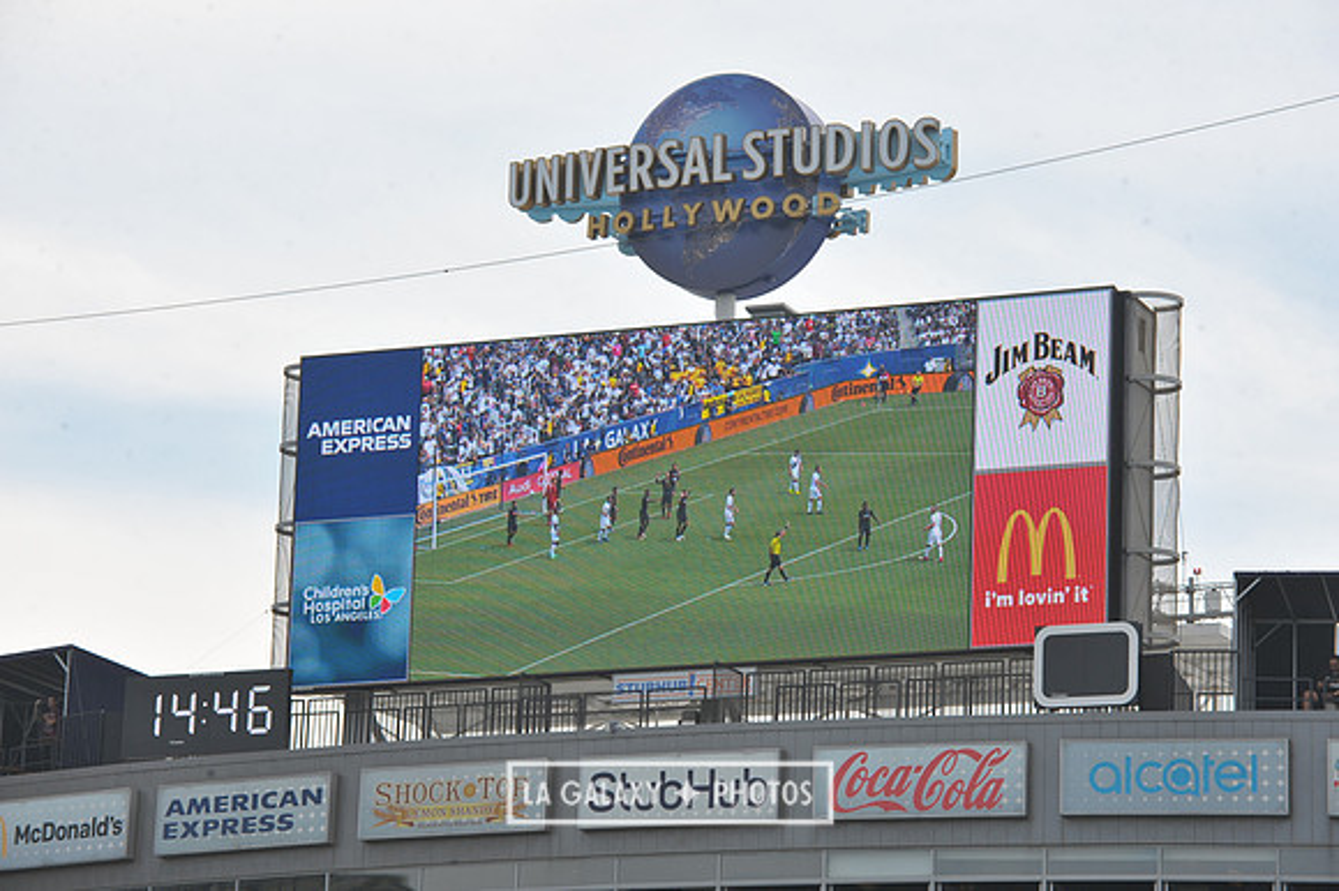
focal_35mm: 150
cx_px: 670
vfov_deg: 9.1
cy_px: 446
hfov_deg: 13.7
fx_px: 5576
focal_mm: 150
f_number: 11
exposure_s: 1/500
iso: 320
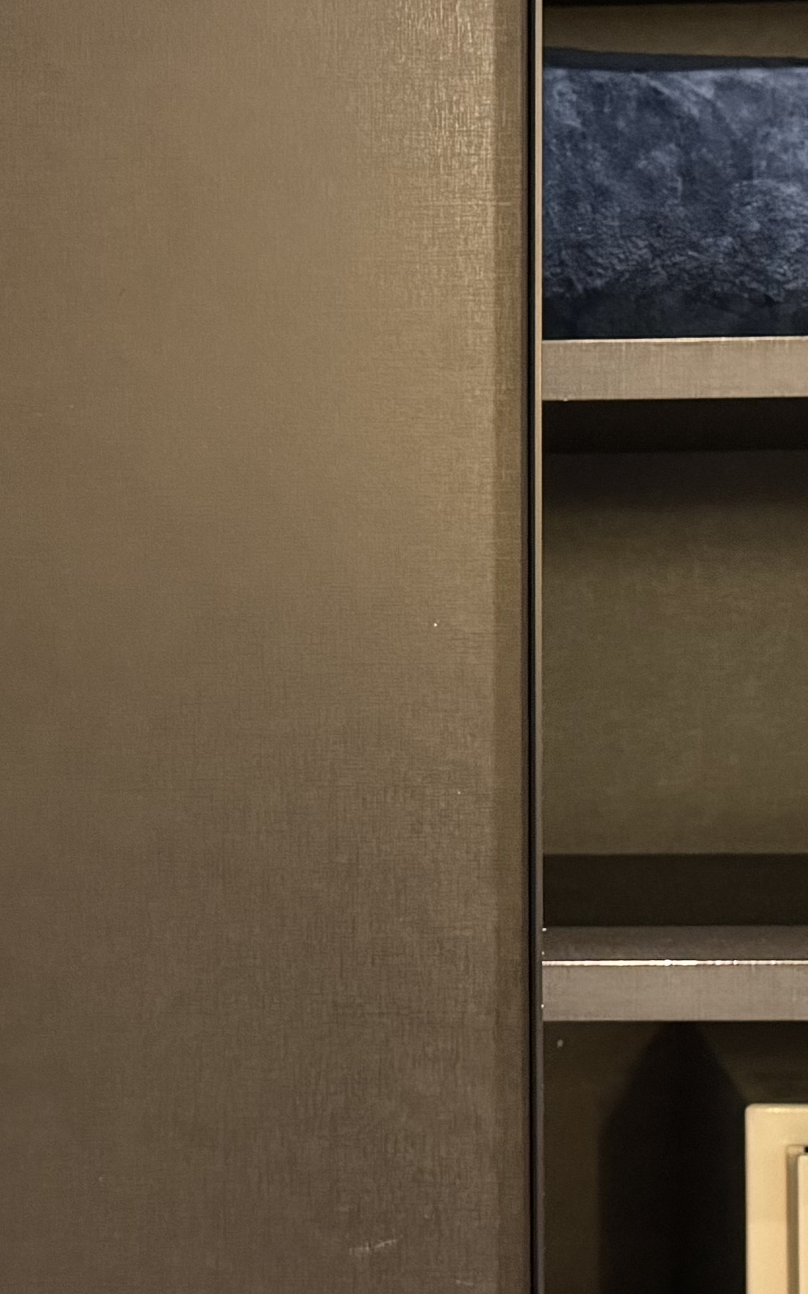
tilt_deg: -2.7
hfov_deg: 16.9
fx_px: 2714
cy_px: 671
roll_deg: +0.6
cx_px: 351
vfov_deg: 26.8
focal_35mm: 77
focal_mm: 6.76
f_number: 1.78
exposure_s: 1/30
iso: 800
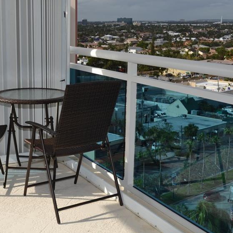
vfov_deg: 30.5
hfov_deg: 29.9
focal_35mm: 56
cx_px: 50
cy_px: 127
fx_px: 426
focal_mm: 24
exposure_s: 1/200
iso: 100
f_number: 10
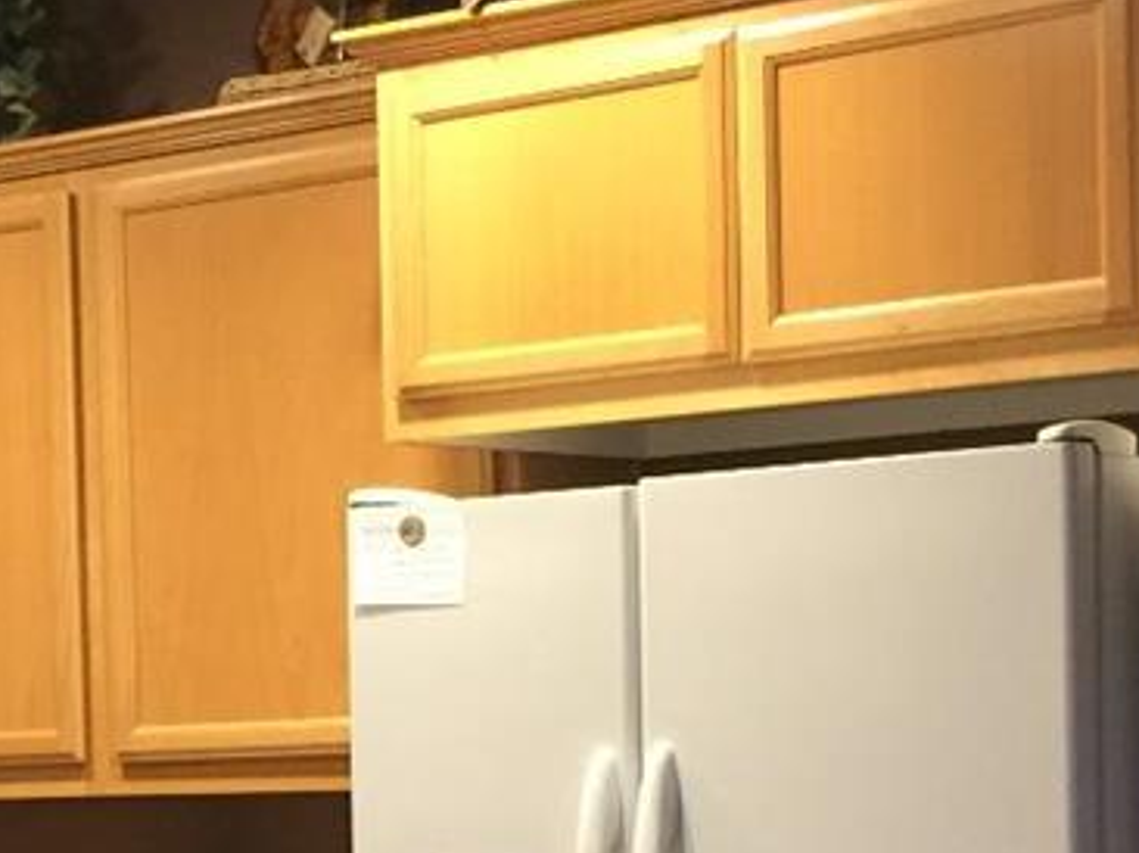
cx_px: -373
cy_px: 934
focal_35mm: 119
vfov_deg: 12.2
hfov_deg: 15.7
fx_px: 3913
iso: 100
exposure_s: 1/10
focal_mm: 4.15
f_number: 2.2
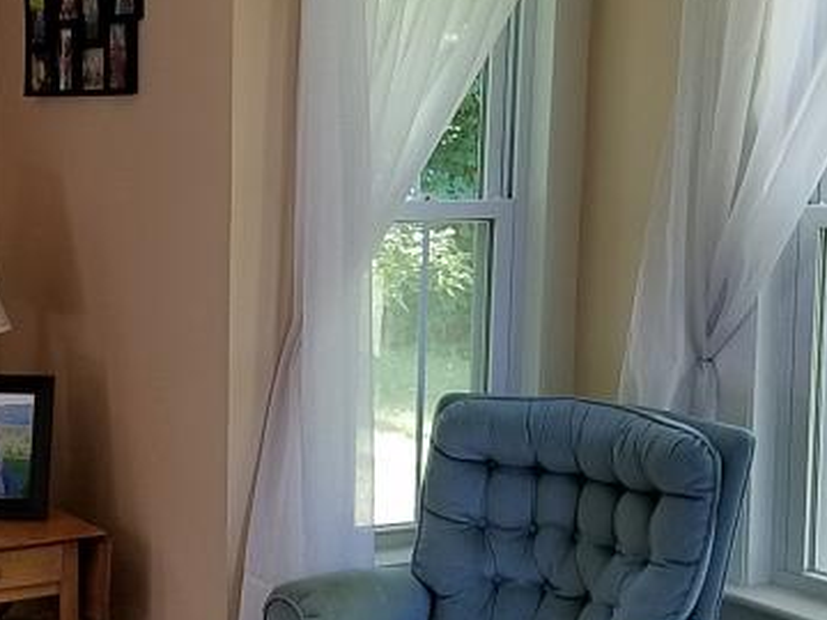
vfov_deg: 19.9
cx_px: 170
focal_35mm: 74
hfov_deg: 25.9
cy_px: 315
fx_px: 1768
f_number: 1.7
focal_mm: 4.2
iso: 64
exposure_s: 1/50
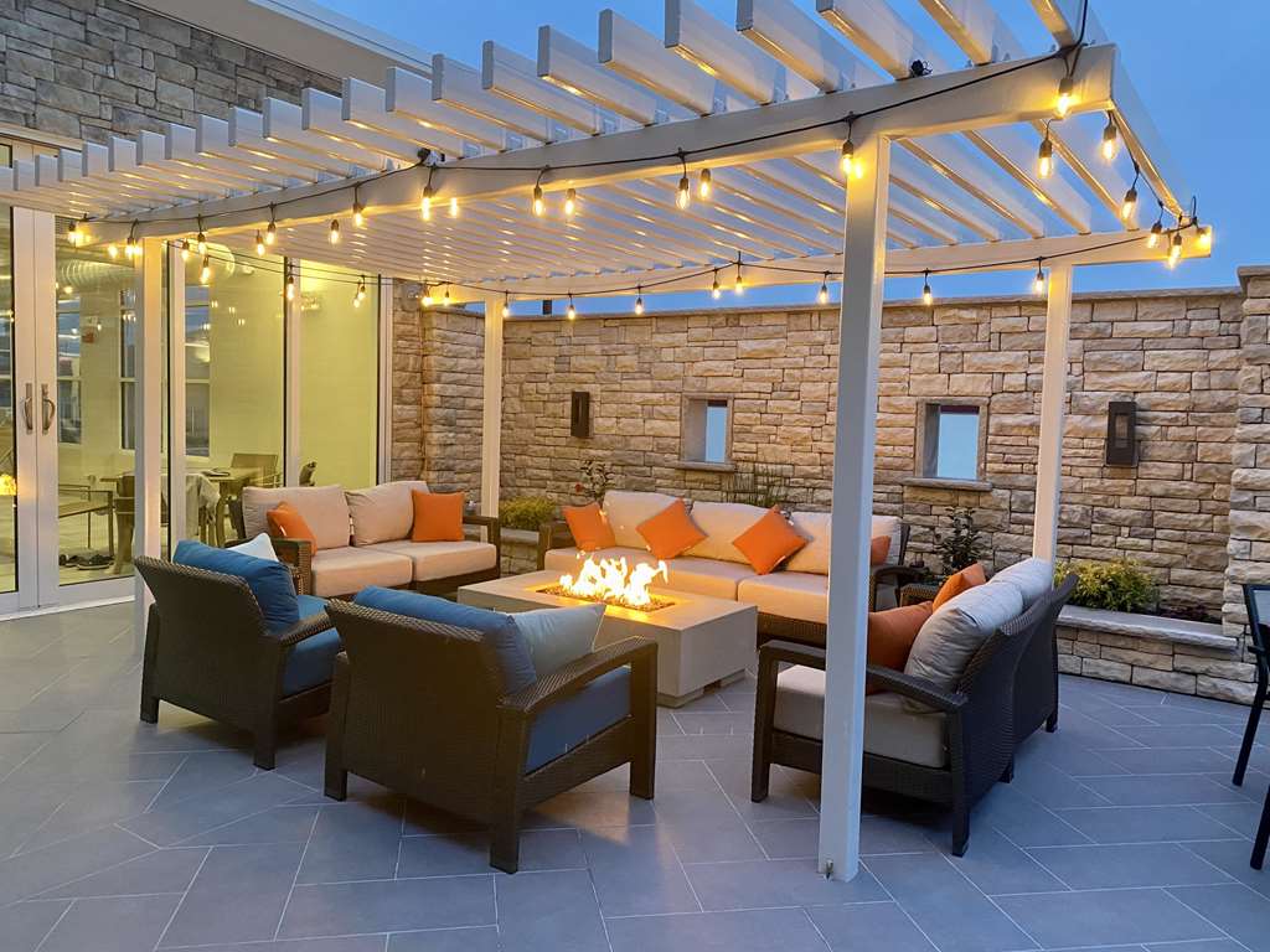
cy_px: 476
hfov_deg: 67.3
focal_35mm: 26
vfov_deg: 53.1
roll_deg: -2.6
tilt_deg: -3.2
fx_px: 954
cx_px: 635
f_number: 1.8
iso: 320
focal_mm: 4.25
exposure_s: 1/60
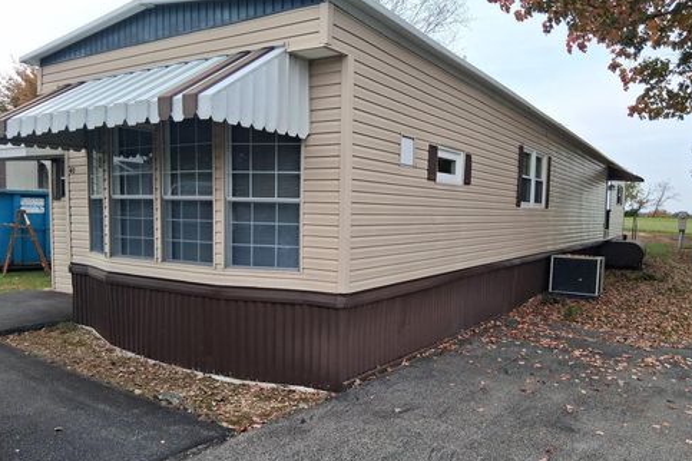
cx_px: 355
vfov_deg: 46.3
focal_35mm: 28
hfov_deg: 65.5
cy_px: 260
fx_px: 538
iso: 25
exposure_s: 1/346
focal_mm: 3.98
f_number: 1.8
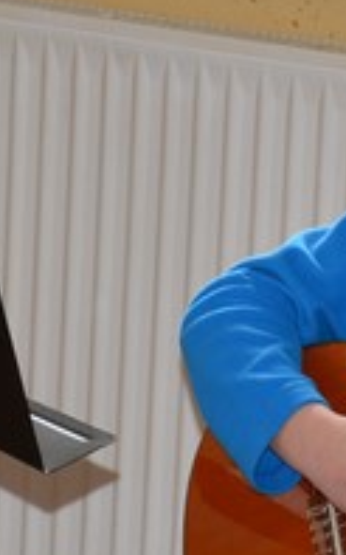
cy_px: 221
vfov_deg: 6.8
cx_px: 481
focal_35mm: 310
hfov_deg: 4.2
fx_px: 4681
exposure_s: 1/60
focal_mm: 50
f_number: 5
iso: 720
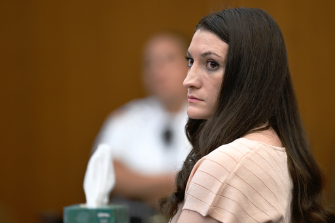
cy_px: 112
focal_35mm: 300
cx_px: 168
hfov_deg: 6.9
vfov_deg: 4.6
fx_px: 2791
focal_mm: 300
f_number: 2.8
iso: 2000
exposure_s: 1/250
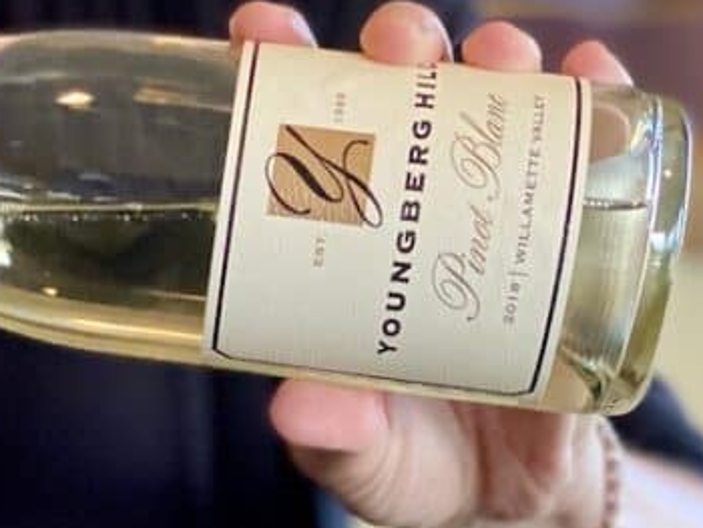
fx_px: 3089
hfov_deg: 12.6
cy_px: 606
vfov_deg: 9.7
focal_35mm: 152
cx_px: -157
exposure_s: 1/122
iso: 200
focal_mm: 6
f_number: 2
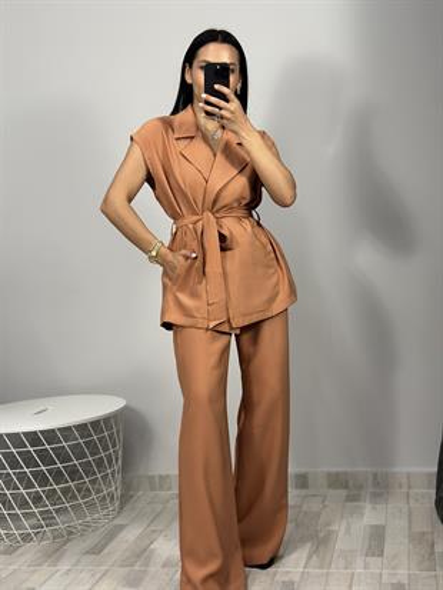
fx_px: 819
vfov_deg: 39.6
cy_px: 295
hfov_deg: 30.3
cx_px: 222
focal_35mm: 48
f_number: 1.78
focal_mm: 6.86
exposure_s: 1/100
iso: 125
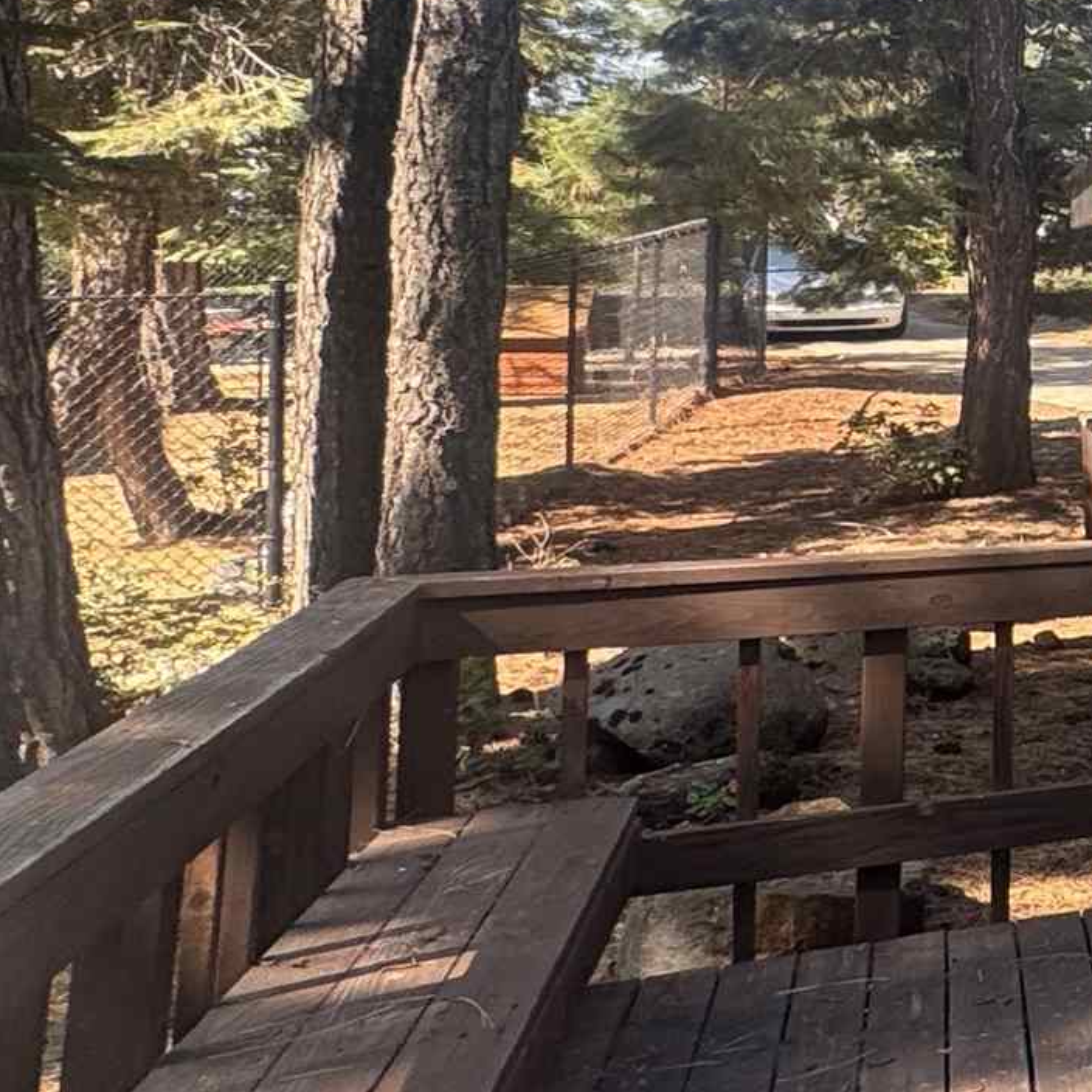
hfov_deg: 18.4
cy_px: 250
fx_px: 1927
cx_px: 2255
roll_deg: +0.0
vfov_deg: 31.0
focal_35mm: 54
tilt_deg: +1.9
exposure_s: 1/174
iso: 40
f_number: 2.2
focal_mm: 2.22
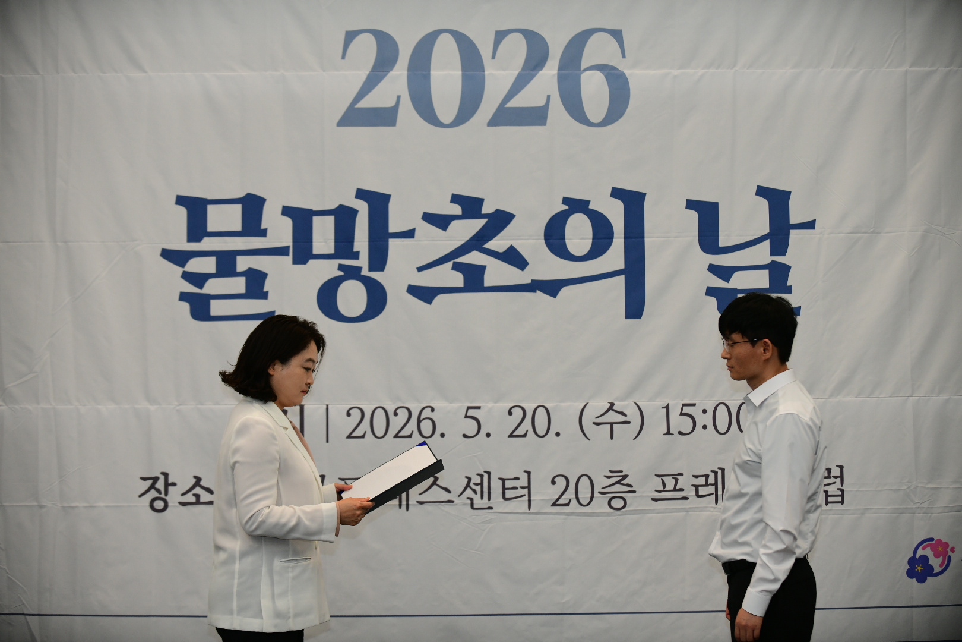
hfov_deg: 23.6
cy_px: 321
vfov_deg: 15.9
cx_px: 481
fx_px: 2298
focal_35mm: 86
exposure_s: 1/200
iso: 1600
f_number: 3.2
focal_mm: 86
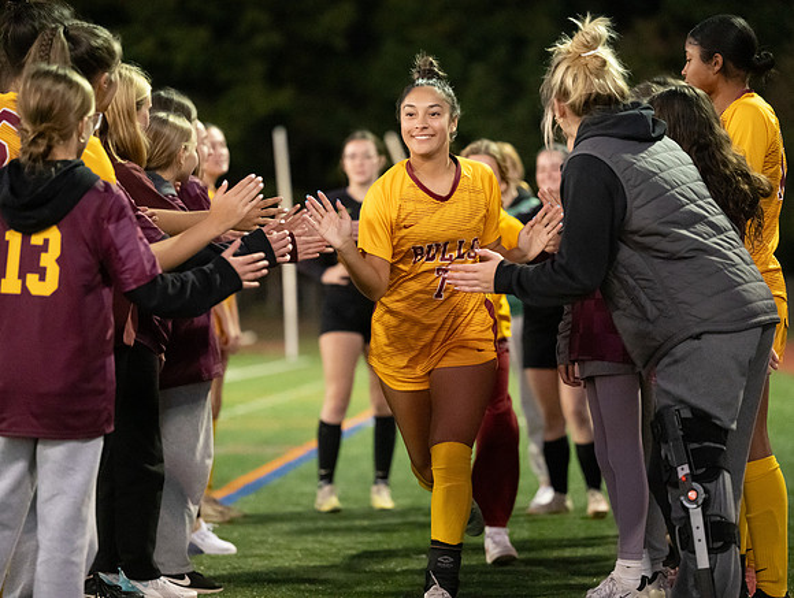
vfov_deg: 11.0
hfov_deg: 14.5
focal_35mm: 136
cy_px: 299
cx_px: 397
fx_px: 3115
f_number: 2.8
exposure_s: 1/640
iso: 16000
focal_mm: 125
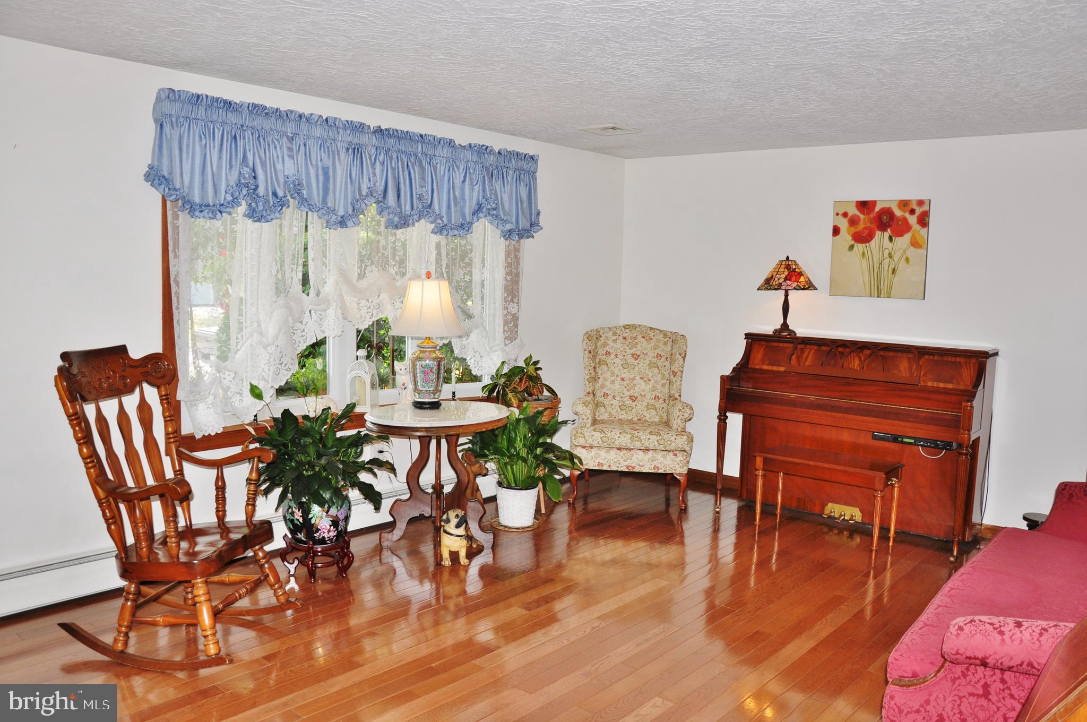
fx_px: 814
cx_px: 544
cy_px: 361
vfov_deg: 47.8
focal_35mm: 27
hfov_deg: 67.4
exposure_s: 1/60
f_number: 5.6
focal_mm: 18
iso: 200
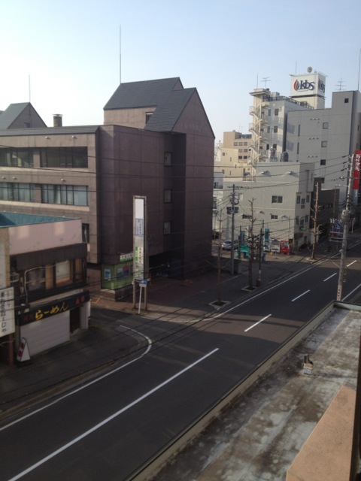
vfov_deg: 52.6
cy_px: 240
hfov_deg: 40.7
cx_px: 180
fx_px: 487
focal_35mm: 35
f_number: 2.4
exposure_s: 1/935
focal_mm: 4.28
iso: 64
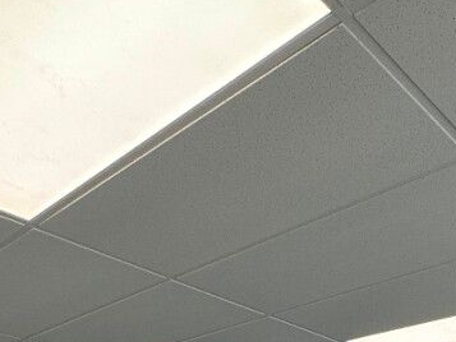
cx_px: 225
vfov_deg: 24.0
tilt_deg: +0.6
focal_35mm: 47
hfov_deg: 40.4
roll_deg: +0.0
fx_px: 619
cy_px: 519
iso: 100
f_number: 2.2
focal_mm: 2.22
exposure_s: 1/100
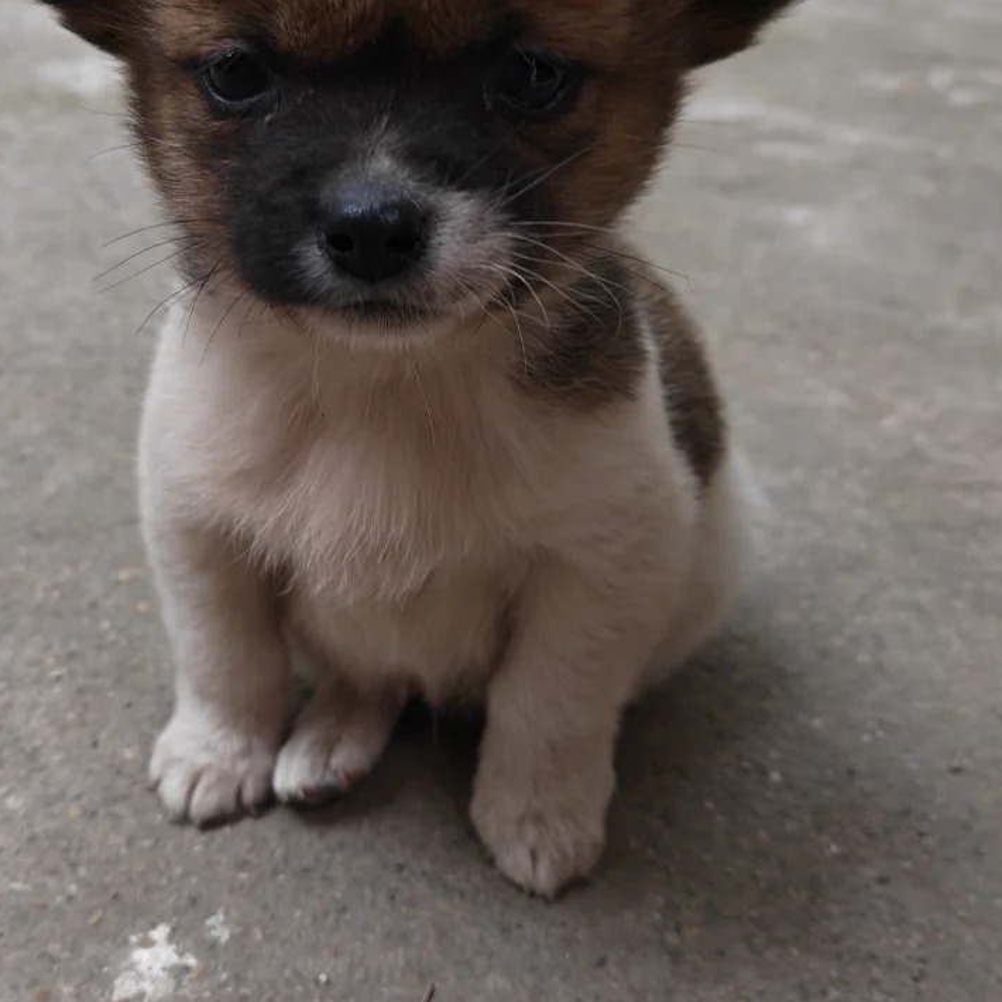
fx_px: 1408
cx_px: 373
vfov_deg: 39.1
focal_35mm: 43
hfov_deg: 38.9
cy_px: 428
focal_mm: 5.52
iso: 100
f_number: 1.9
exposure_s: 1/100
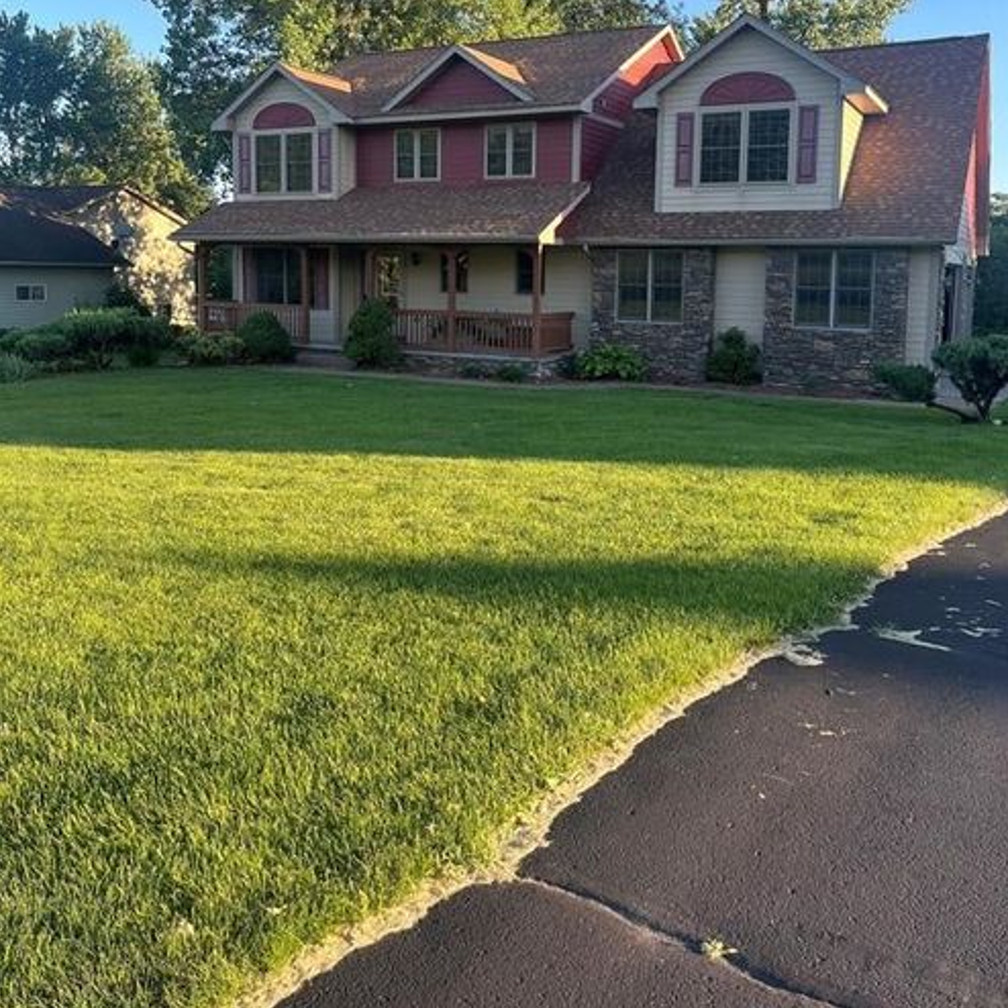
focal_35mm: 31
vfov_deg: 51.7
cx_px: 508
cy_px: 352
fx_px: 1021
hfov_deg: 52.5
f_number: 1.6
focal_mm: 5.1
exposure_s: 1/383
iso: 50
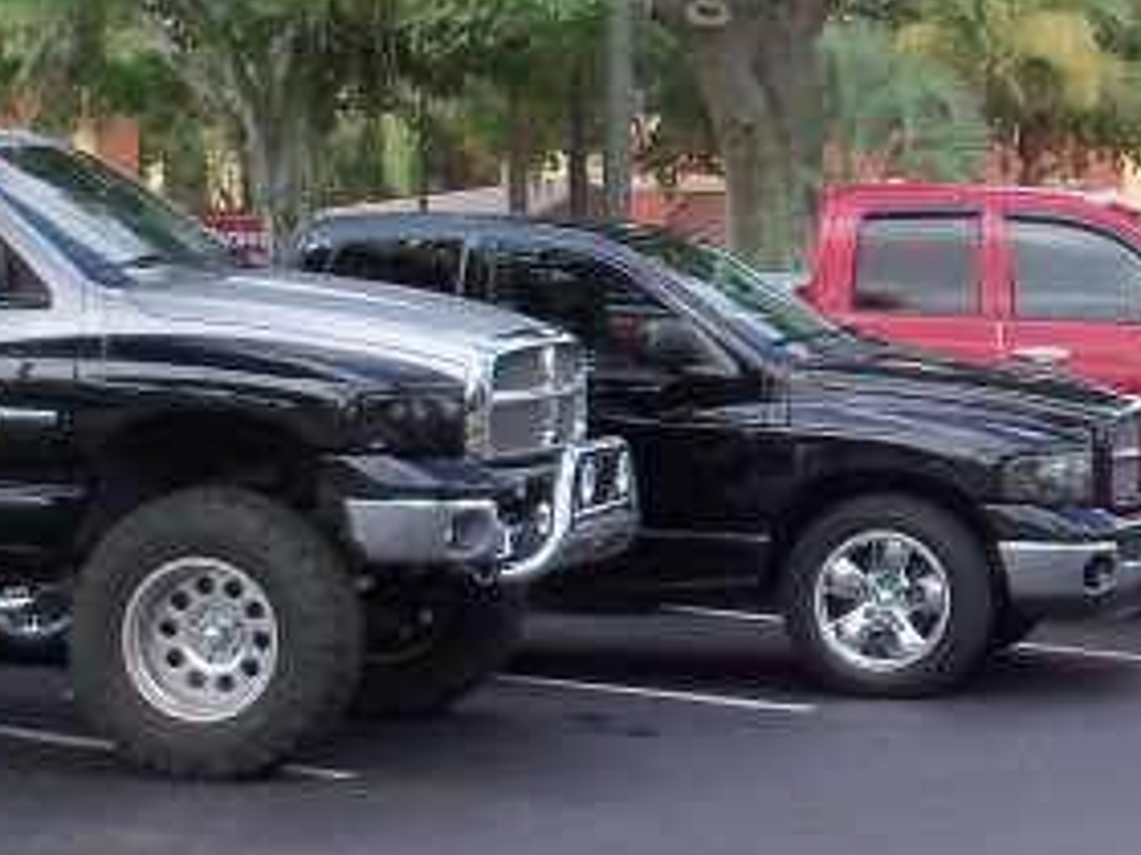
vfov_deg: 11.6
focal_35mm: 128
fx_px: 4219
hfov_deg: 15.3
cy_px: 574
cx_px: 986
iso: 80
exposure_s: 1/250
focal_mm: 6.3
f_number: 3
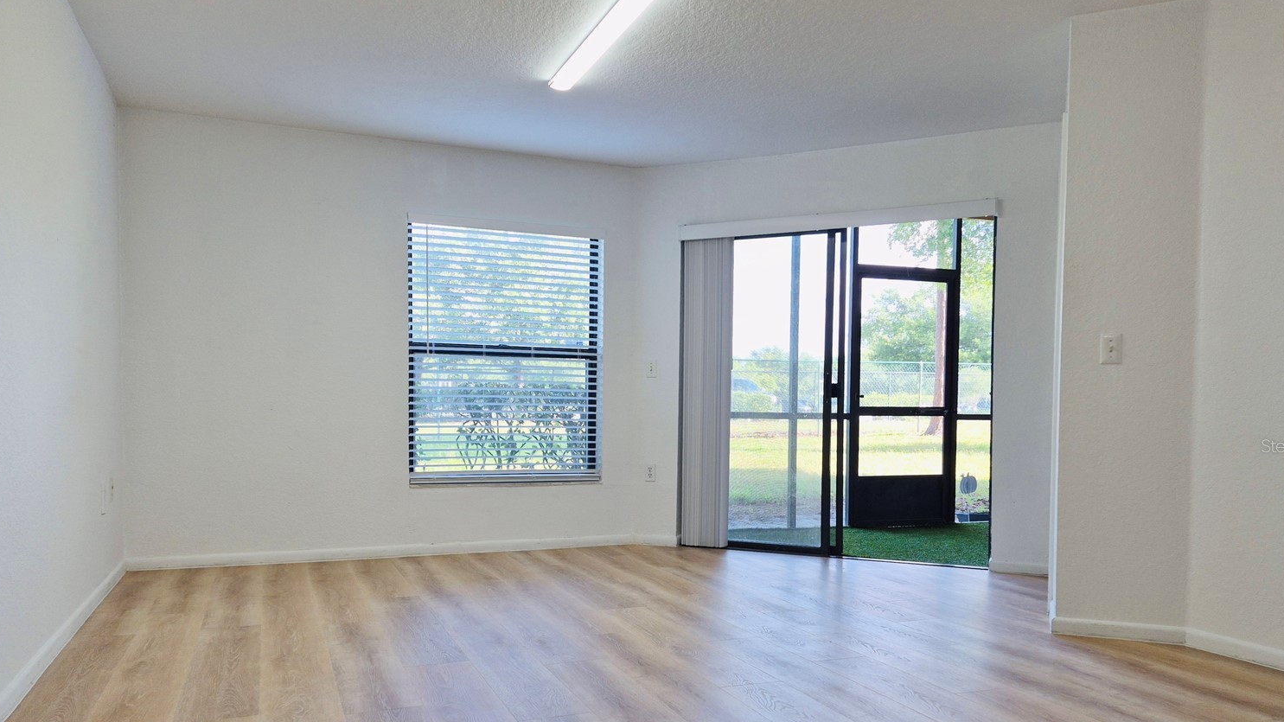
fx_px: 919
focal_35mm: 27
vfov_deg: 42.6
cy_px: 445
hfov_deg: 69.9
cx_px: 651
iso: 40
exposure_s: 1/120
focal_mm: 5.4
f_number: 1.8
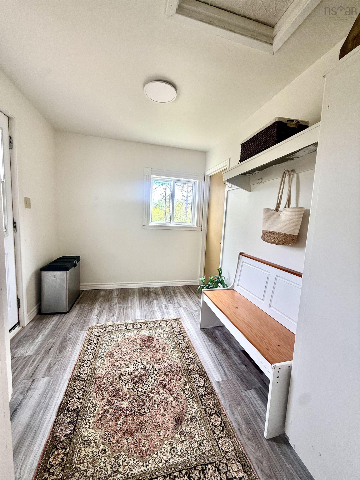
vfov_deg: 102.1
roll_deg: -3.3
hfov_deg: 85.7
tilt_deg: -5.5
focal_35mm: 14
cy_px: 240
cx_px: 180
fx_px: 194
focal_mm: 2.22
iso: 80
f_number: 2.2
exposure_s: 1/99
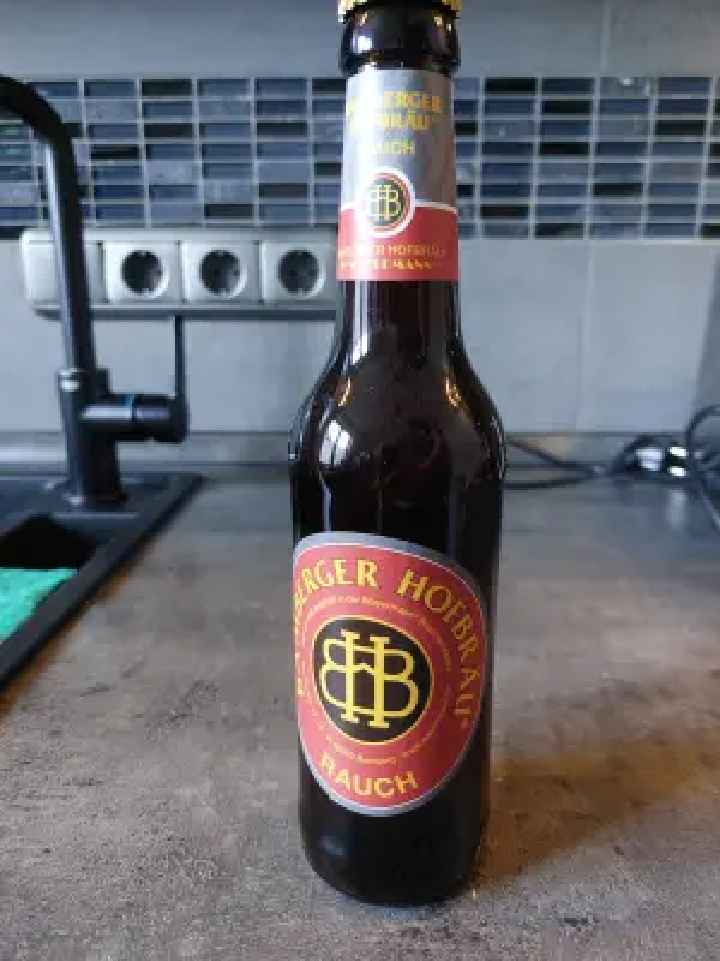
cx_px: 360
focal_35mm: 24
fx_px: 666
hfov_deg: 56.8
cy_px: 480
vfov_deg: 71.6
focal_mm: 5.23
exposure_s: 1/33
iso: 500
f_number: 1.8
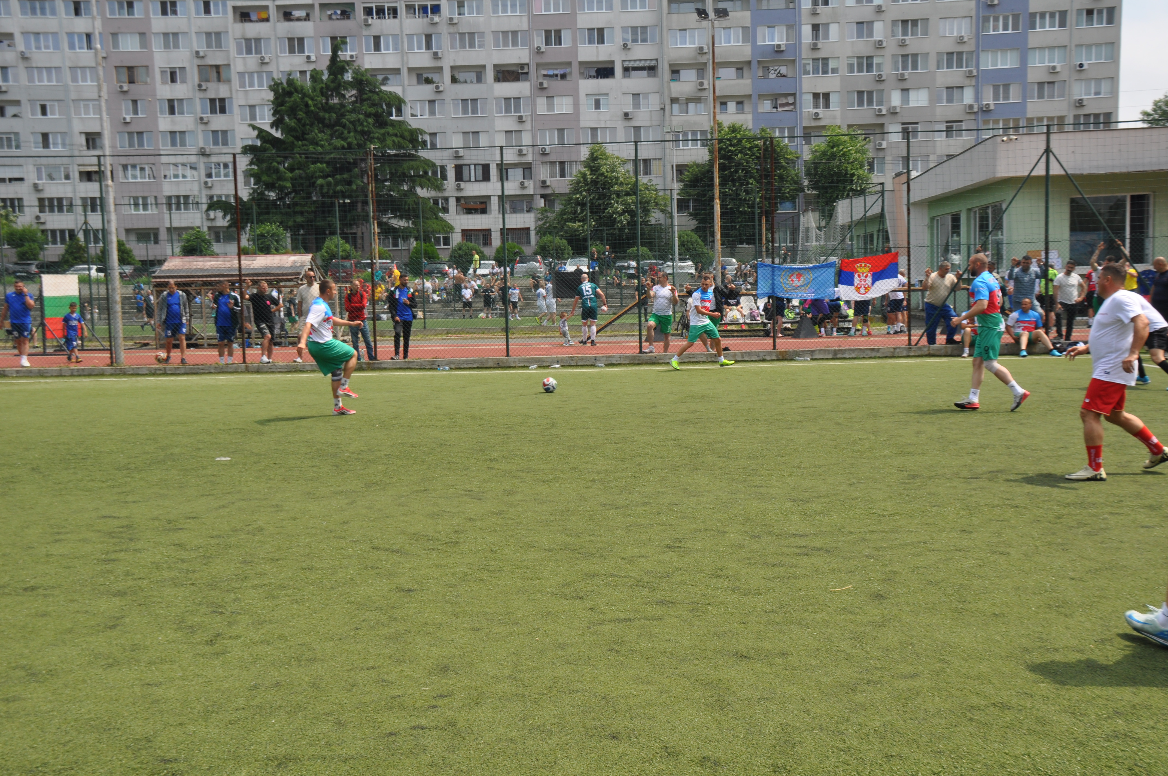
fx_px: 1264
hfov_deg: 49.6
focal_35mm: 39
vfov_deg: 34.1
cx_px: 584
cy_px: 388
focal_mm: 26
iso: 200
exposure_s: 1/320
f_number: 8
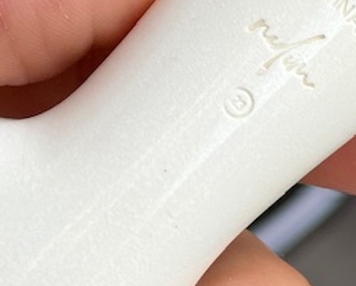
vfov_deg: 6.6
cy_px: 18
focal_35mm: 233
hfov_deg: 8.3
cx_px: 262
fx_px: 2457
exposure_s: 1/685
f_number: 1.78
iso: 64
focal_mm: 6.86
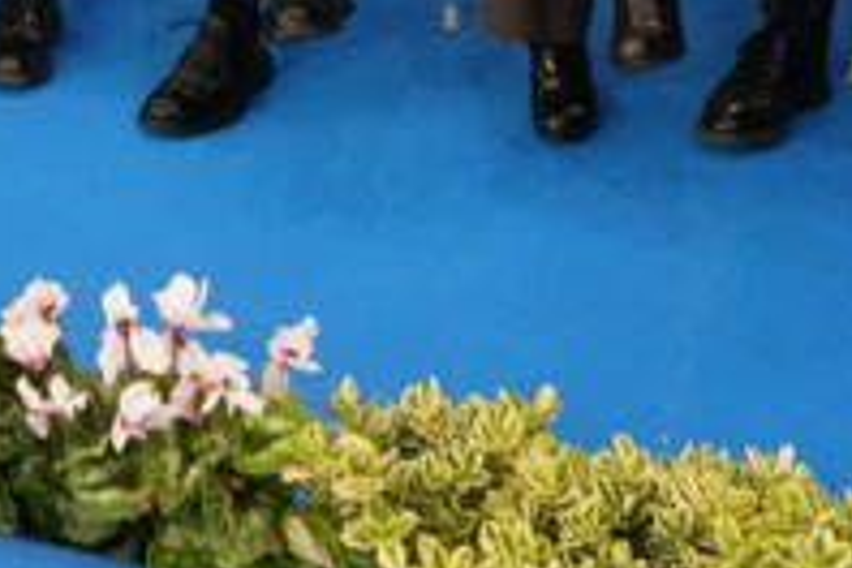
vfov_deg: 10.3
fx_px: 2863
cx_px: -400
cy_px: -626
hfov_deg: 15.7
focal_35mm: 121
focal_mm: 20
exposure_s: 1/200
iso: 4000
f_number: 3.5
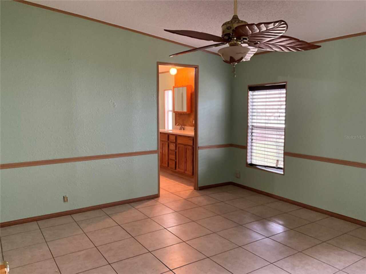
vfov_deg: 48.2
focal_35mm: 29
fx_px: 307
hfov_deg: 61.7
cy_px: 137
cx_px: 183
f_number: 1.8
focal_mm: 3
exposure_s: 1/60
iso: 250
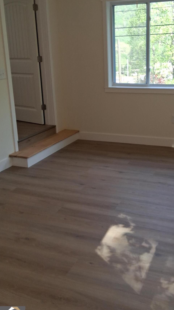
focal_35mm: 38
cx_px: 119
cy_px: 119
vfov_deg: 52.3
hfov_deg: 30.9
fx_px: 312
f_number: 1.8
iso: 64
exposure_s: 1/120
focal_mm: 3.98
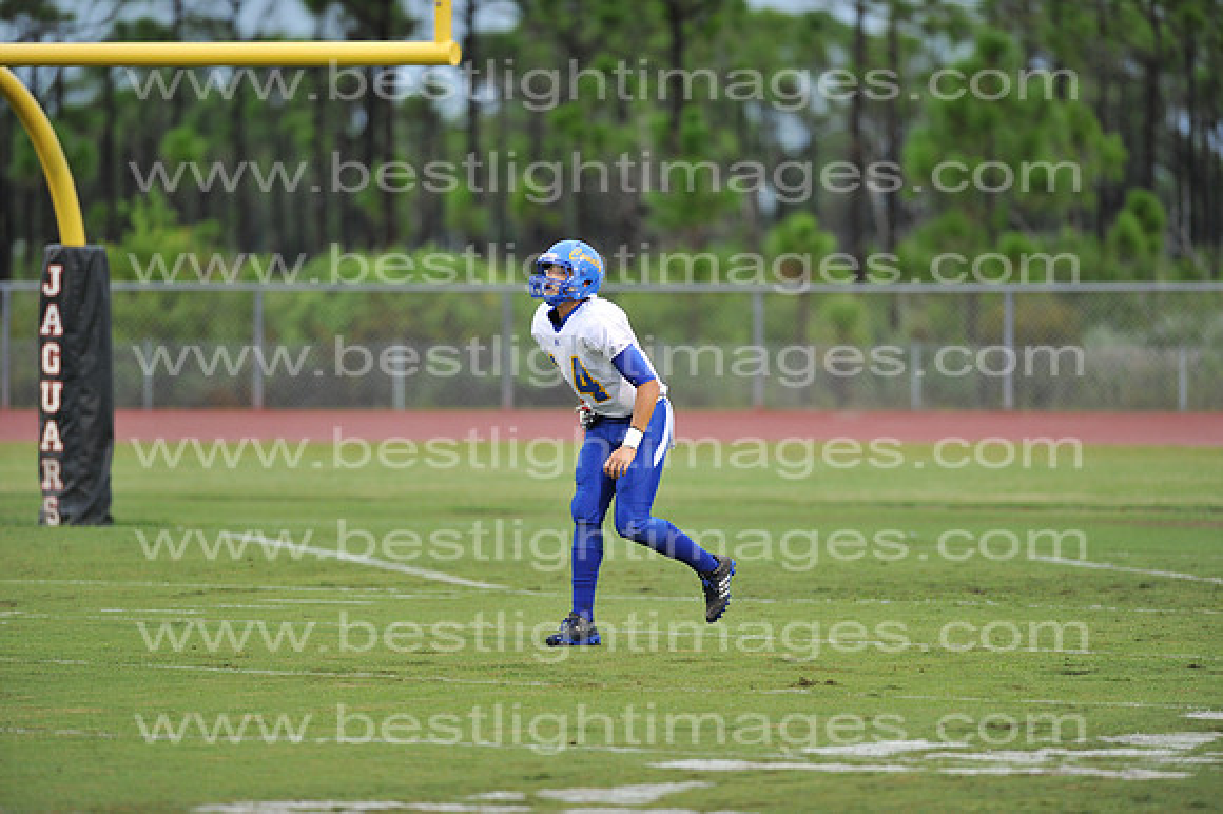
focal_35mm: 300
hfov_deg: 6.9
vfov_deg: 4.6
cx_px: 612
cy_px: 407
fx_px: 10185
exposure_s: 1/500
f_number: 3.2
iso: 1250
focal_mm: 300
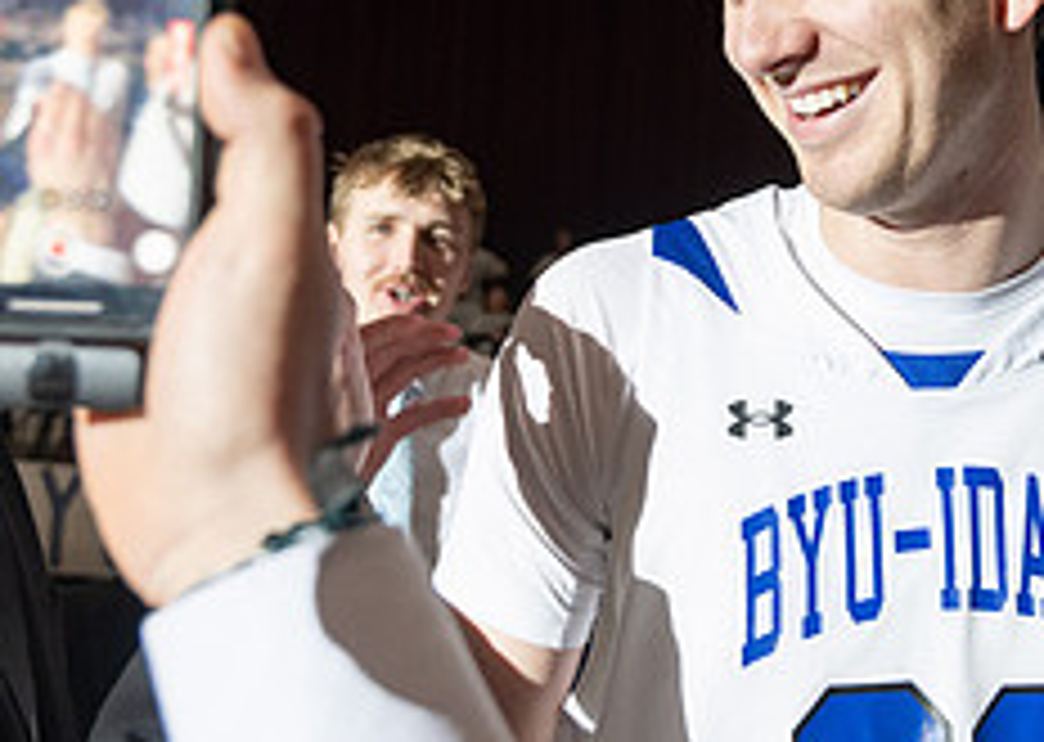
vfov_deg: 22.3
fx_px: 1865
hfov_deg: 30.6
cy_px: 171
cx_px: 822
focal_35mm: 63
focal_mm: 24
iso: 1000
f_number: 4
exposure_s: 1/320
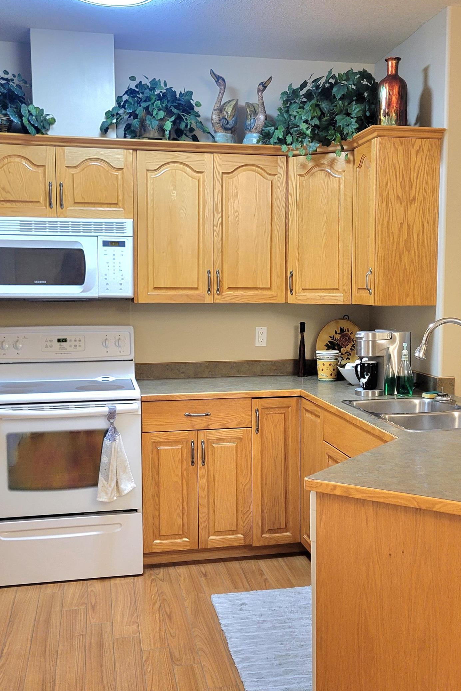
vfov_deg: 48.5
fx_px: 768
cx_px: 261
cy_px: 355
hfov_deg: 33.4
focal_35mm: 40
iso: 250
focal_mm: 5.4
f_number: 1.8
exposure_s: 1/60.2
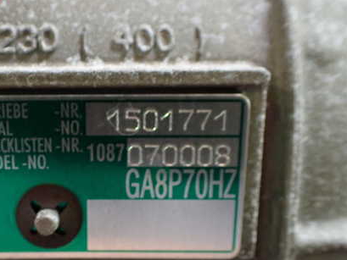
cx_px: 101
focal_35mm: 44
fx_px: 441
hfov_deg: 42.0
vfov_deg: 32.6
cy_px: 174
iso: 800
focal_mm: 5.4
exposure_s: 1/50
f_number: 2.3
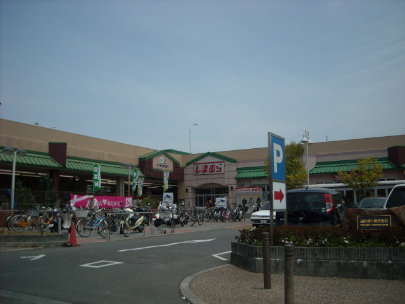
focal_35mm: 35
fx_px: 409
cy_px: 152
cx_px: 202
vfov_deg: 40.7
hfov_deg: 52.6
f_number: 5.6
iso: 64
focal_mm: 5.7
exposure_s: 1/620
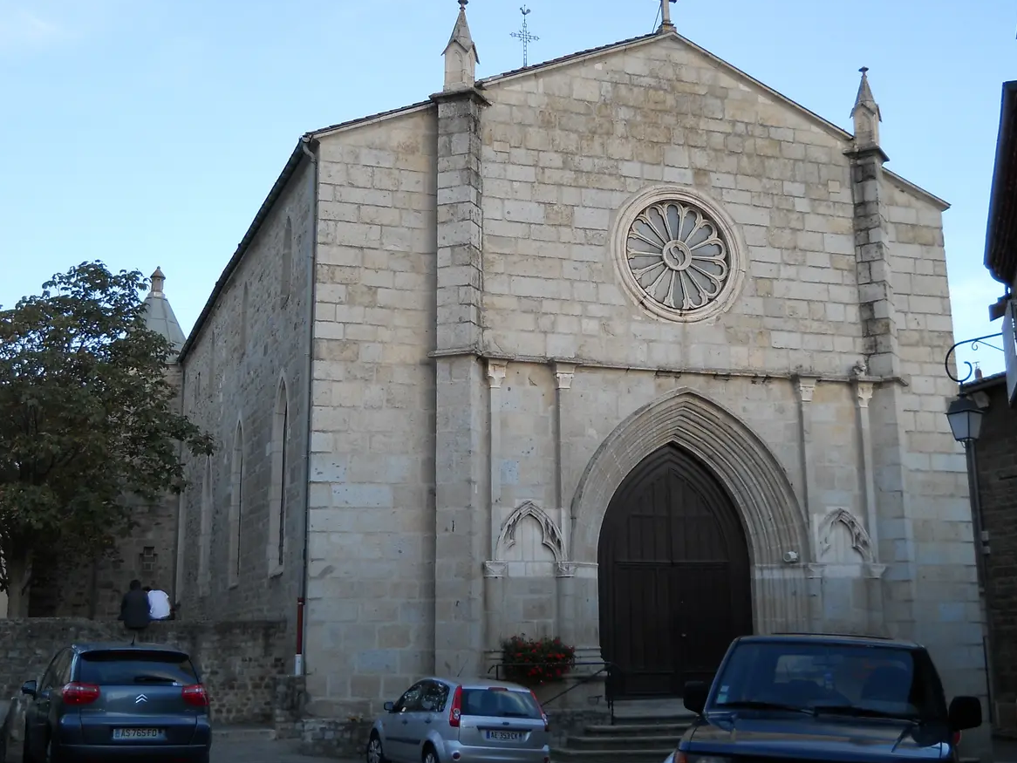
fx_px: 1322
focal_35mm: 45
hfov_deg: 42.1
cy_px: 366
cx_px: 523
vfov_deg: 32.2
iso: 80
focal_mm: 6.72
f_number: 3.1
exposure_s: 1/80
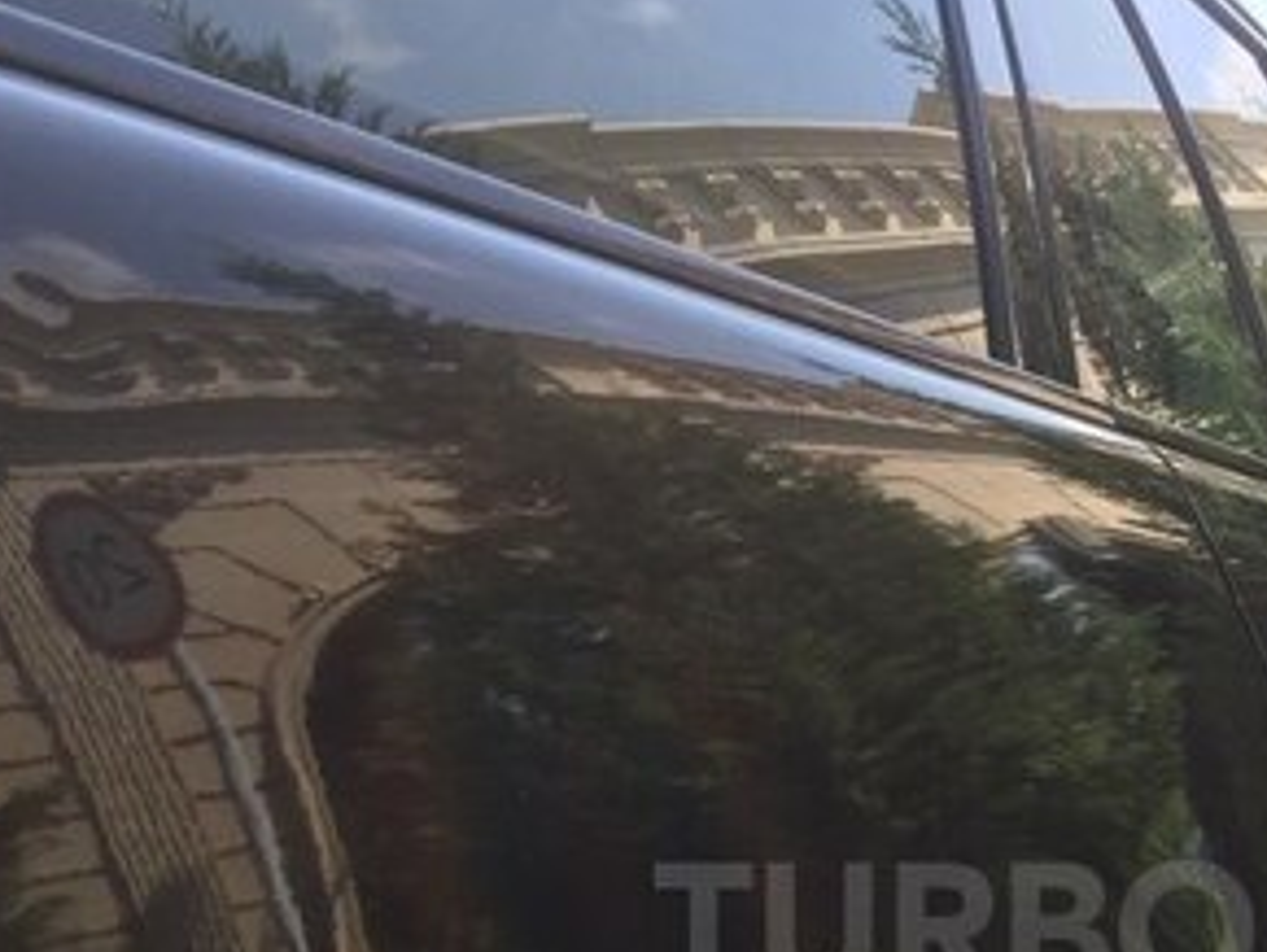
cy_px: 928
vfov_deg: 21.6
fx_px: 2418
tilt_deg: -5.2
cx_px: 1101
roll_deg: -0.7
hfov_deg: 28.4
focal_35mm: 66
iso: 32
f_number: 2.2
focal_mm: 4.15
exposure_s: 1/581
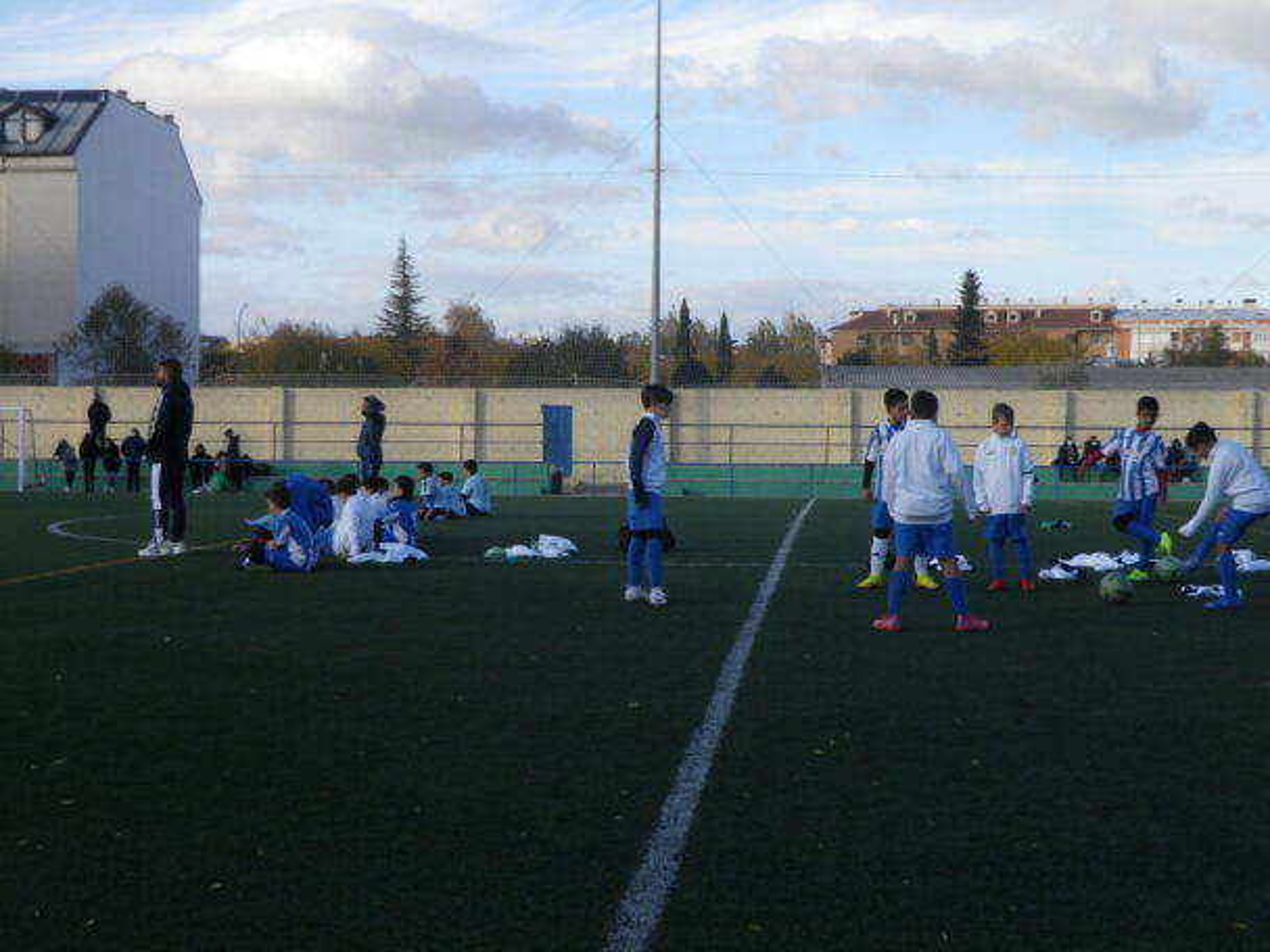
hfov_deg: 31.7
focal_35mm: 61
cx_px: 635
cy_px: 476
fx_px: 2238
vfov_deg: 24.0
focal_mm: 10.9
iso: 80
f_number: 4.6
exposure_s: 1/320
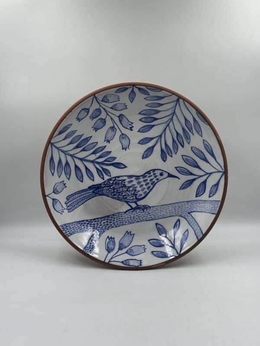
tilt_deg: -12.8
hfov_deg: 30.3
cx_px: 130
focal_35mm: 48
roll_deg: -1.0
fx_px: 481
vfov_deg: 39.7
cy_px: 173
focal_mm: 6.86
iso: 64
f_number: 1.78
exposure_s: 1/503
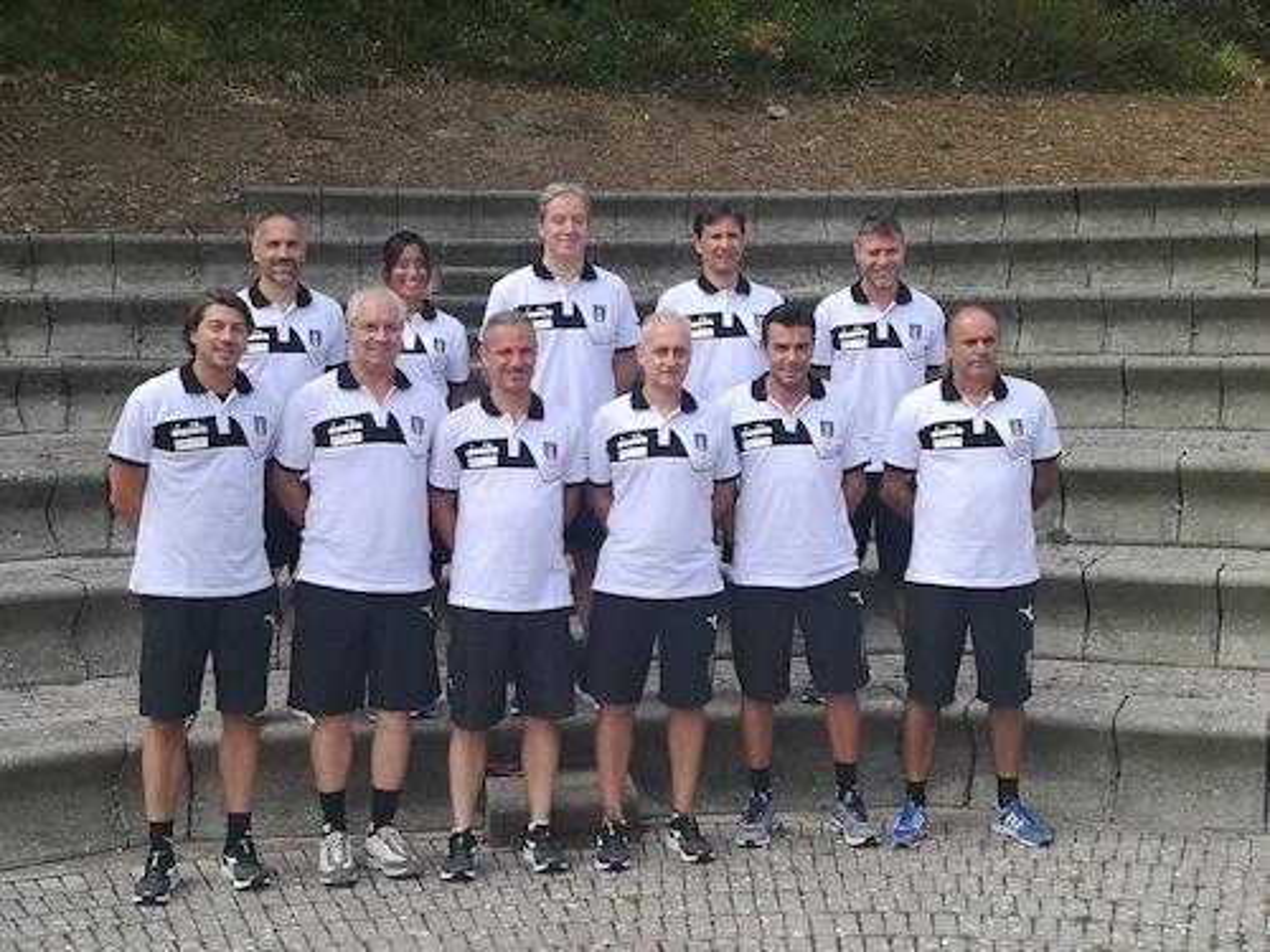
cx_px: 635
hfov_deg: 38.9
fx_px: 1798
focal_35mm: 49
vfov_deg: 29.7
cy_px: 476
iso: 50
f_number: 2.2
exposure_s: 1/423
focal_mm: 4.5
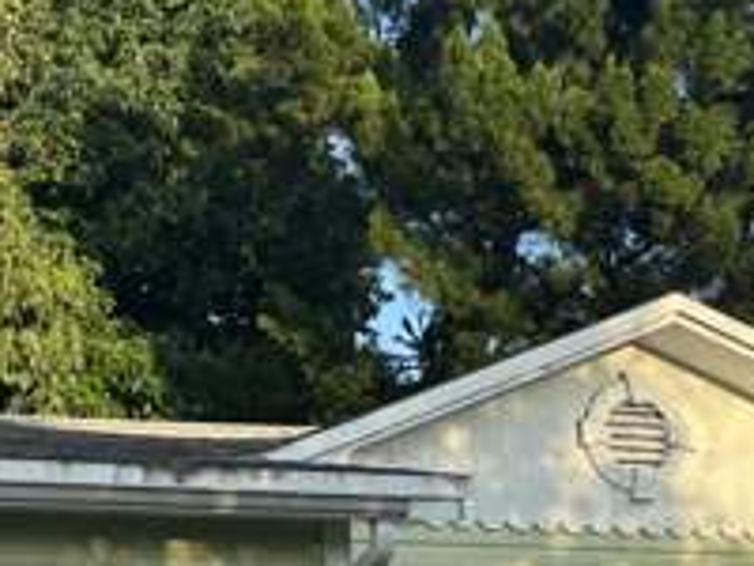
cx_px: -245
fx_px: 2091
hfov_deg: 18.9
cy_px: 468
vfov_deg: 15.3
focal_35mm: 96
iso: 80
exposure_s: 1/1131
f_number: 1.78
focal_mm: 6.86
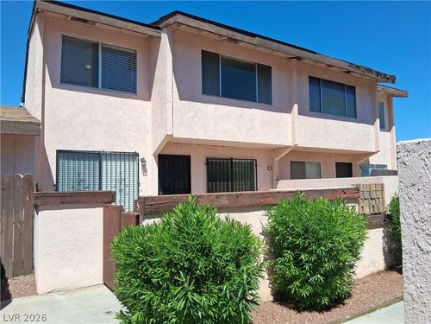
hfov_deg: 67.3
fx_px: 324
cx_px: 216
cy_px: 162
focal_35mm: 26
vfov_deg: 53.1
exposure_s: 1/714
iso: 25
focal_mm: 3.98
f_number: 1.8
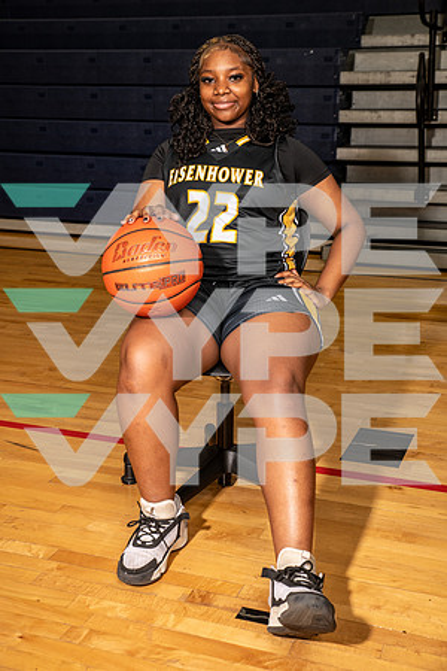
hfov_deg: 27.0
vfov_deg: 39.6
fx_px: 931
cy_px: 336
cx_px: 224
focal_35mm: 50
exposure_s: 1/320
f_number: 6.3
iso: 320
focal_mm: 50
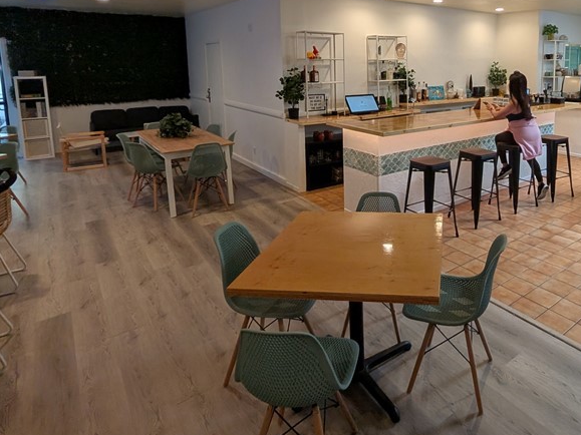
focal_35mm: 23
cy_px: 113
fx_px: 386
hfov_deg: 71.1
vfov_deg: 56.2
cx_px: 400
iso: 87
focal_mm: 1.54
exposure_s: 1/60
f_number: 2.2
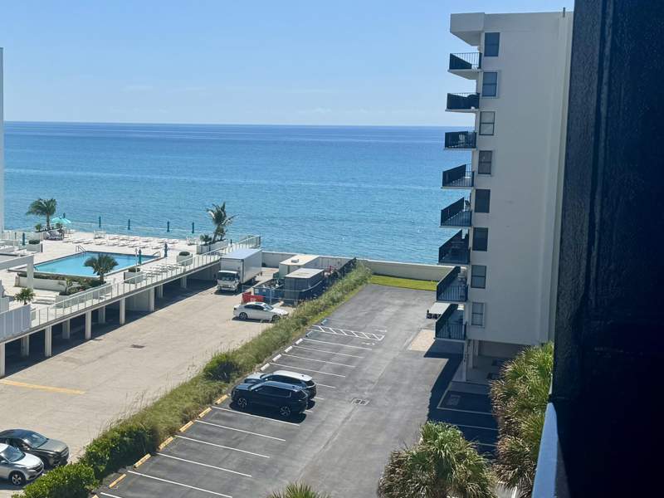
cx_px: 332
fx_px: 460
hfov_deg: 71.6
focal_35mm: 24
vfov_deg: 56.8
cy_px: 249
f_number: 1.78
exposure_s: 1/9009
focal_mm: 6.76
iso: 80
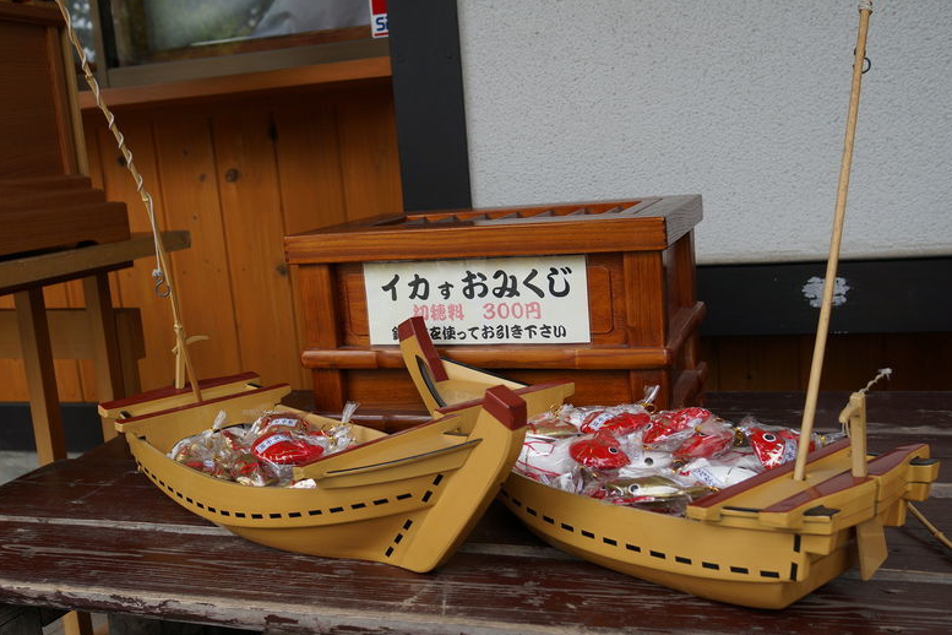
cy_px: 322
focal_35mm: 37
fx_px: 978
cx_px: 477
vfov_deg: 35.9
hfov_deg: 51.9
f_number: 4
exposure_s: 1/160
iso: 125
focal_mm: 24
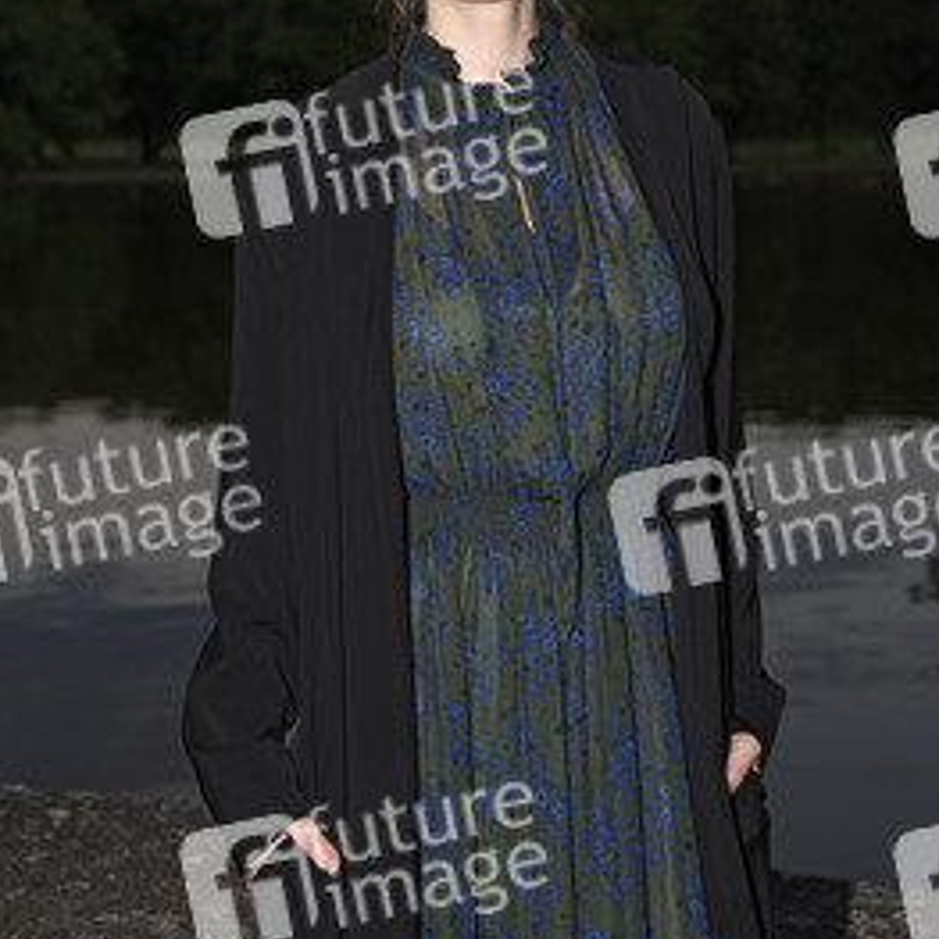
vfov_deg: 21.6
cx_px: 468
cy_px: 332
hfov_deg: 21.7
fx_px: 2455
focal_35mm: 80
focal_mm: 62
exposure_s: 1/125
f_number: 5
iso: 320
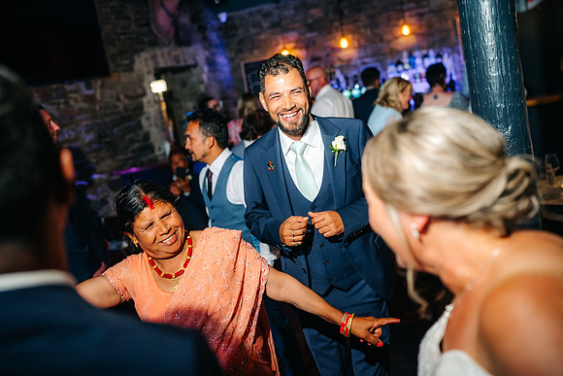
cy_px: 188
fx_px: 547
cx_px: 282
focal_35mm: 35
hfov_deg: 54.4
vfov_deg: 37.9
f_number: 2
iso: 400
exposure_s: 1/200
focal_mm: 35
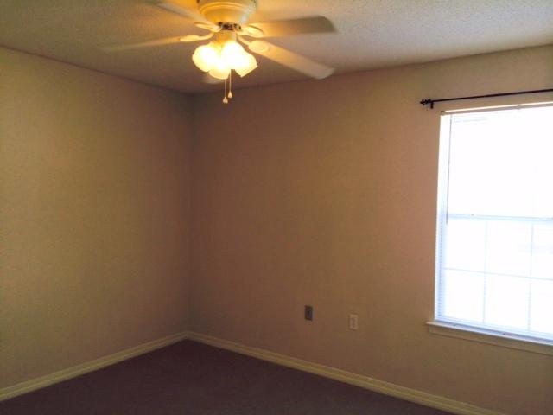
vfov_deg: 46.8
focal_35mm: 30
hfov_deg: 60.0
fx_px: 479
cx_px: 276
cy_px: 208
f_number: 2.2
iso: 40
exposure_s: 1/50
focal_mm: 4.12
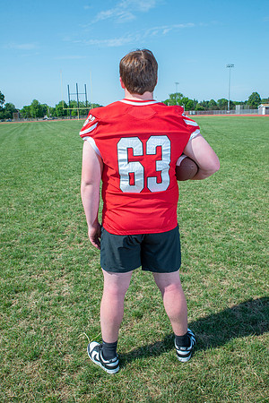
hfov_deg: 41.1
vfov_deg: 58.7
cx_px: 134
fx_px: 359
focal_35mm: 32
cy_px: 202
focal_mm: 32
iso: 320
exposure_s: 1/250
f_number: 14
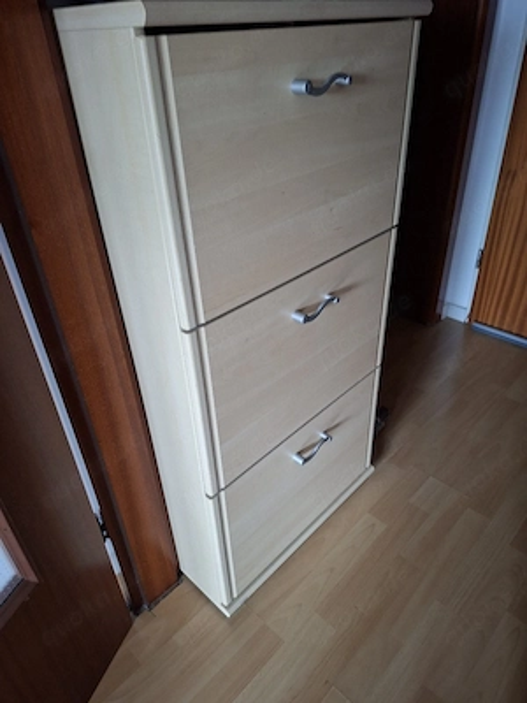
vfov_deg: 73.9
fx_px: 467
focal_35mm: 23
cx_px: 264
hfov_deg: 58.9
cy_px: 352
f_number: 1.8
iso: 400
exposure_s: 1/25
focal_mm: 5.54
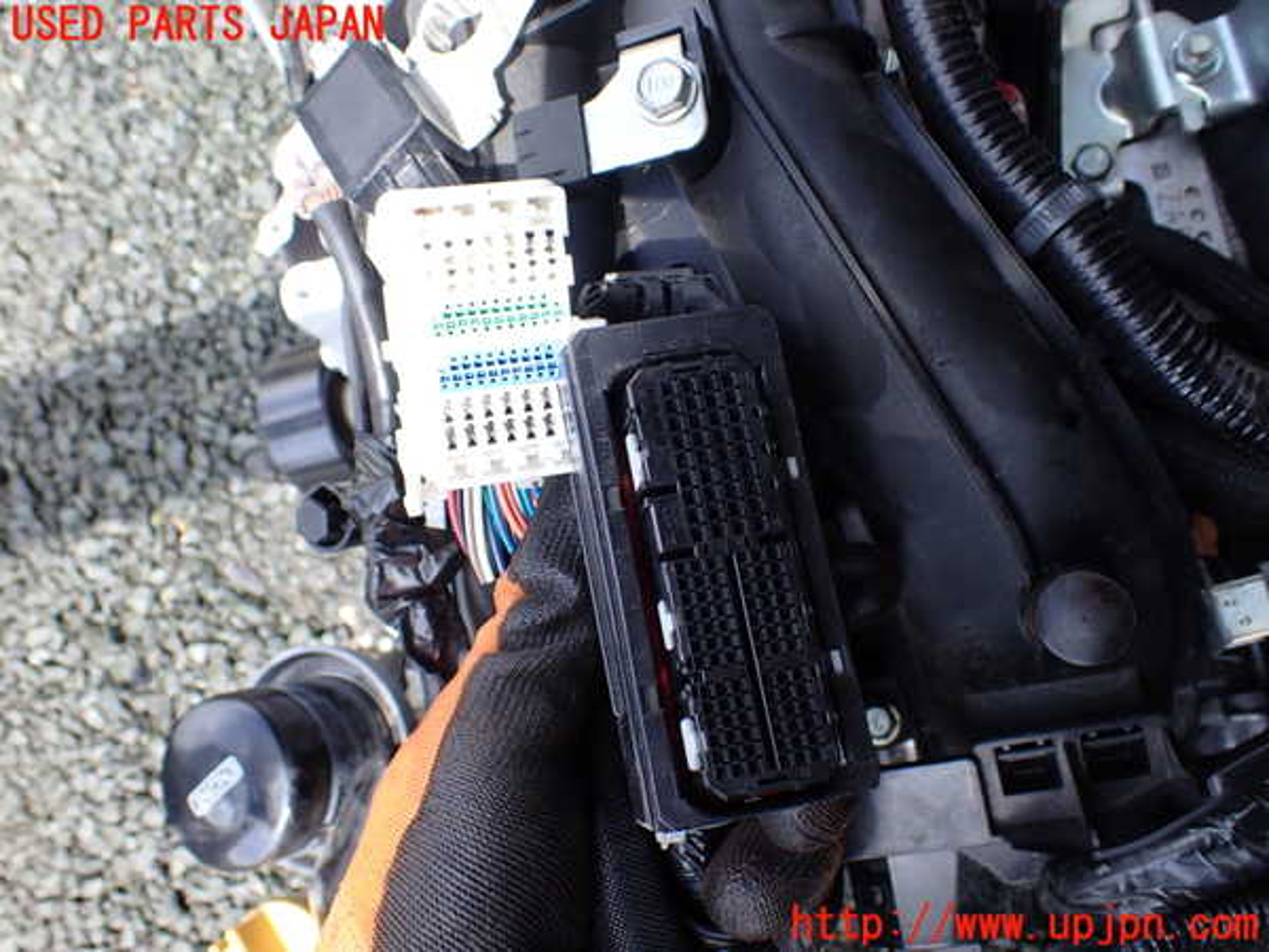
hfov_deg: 60.0
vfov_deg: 46.8
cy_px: 476
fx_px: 1100
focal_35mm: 30
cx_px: 634
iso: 100
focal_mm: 5.4
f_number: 3.2
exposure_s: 1/160
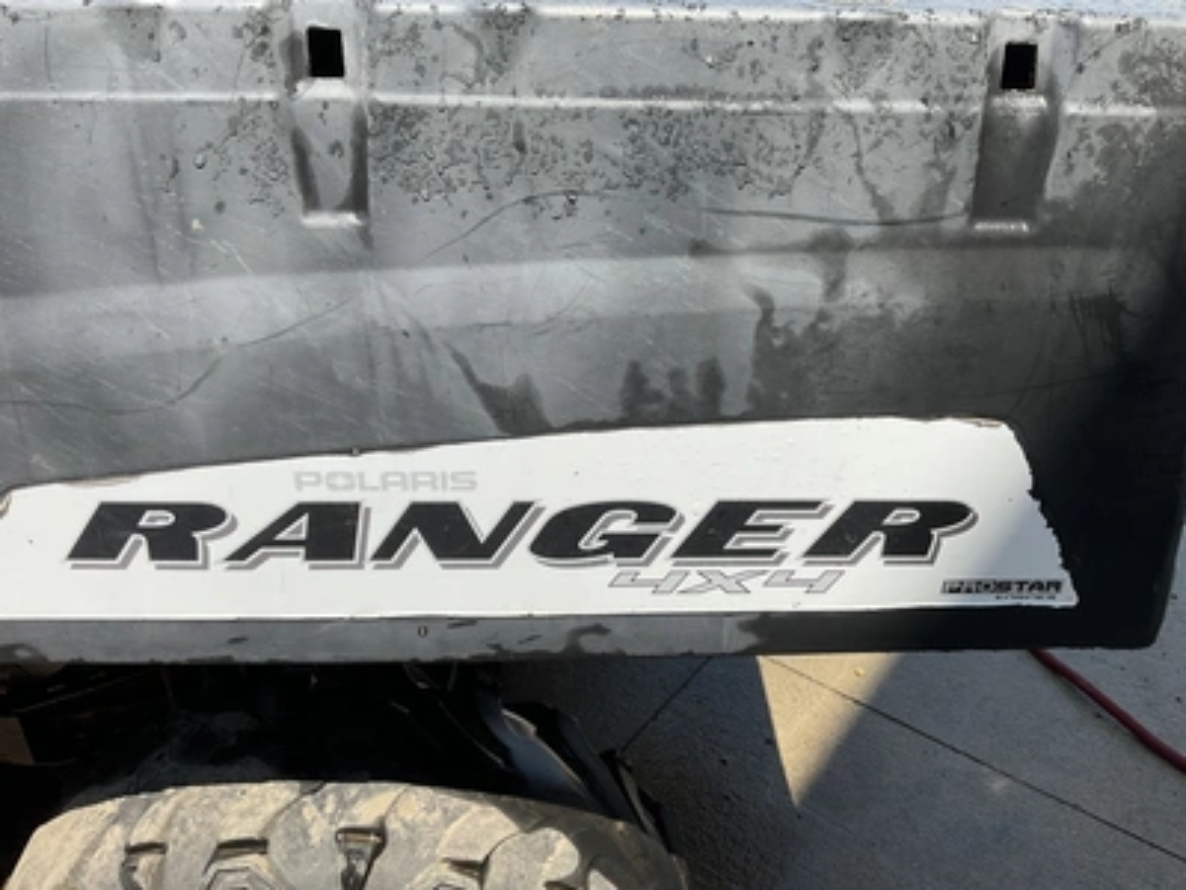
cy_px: 445
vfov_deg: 48.2
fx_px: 994
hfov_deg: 61.7
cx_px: 593
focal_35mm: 29
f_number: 1.8
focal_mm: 3
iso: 25
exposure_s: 1/1311
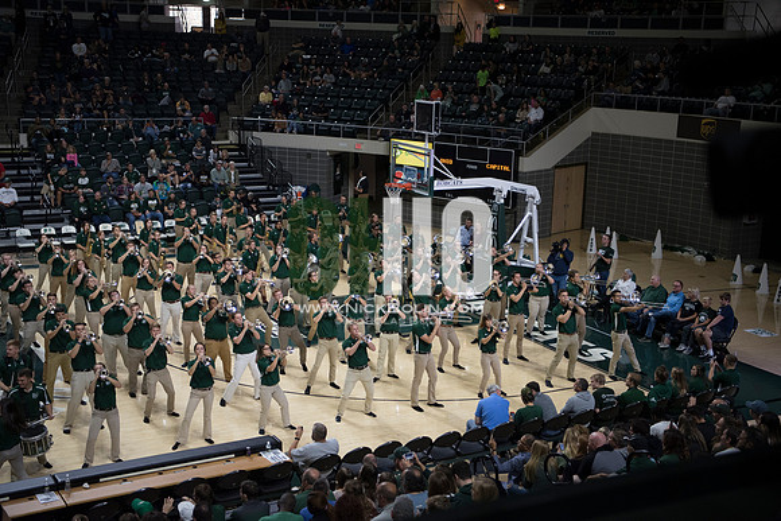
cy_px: 260
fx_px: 1128
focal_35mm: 52
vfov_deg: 26.0
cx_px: 390
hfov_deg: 38.2
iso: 2000
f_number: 2.8
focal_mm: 52
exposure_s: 1/1000
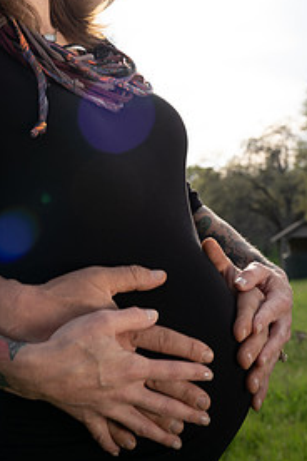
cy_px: 137
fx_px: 729
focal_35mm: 57
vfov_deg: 34.6
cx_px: 85
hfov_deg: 23.6
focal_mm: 35
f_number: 6.3
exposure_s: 1/125
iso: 100
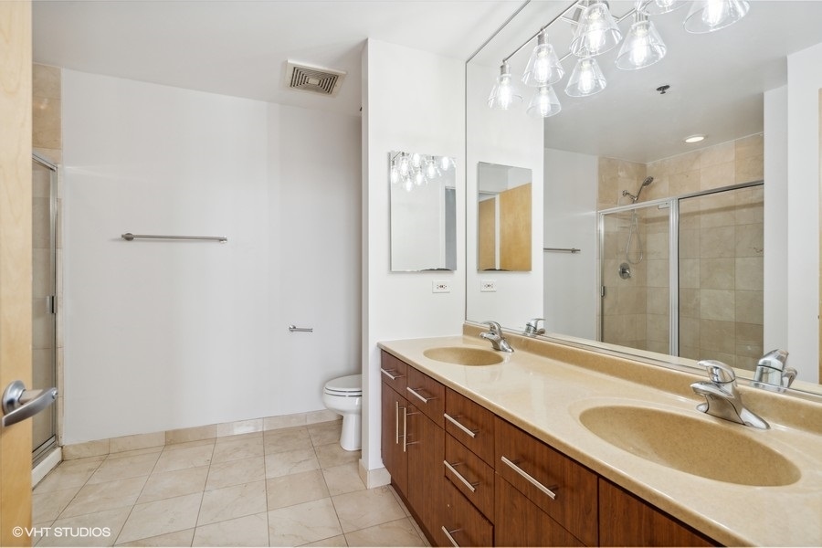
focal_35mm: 16
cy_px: 274
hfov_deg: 96.7
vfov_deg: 73.7
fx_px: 365
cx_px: 411
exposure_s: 1/25
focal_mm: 16
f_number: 7.1
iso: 320
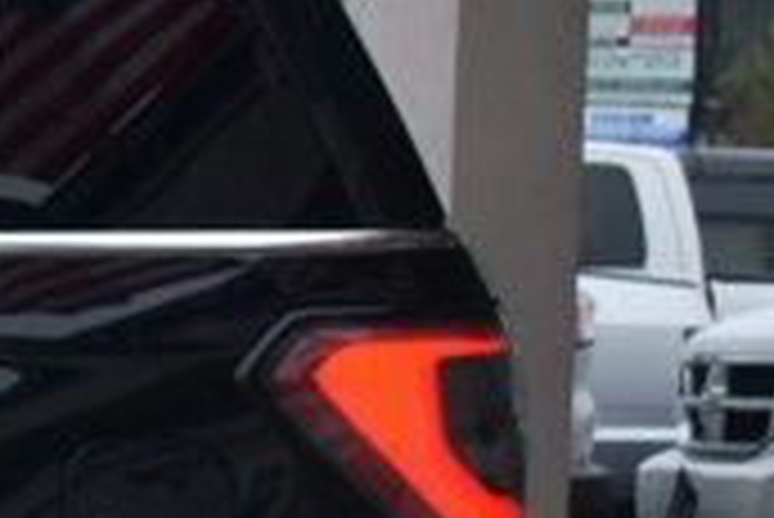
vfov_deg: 5.3
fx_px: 5573
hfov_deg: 7.2
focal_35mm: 259
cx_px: -1350
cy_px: 198
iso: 200
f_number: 4.2
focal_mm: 29
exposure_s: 1/250
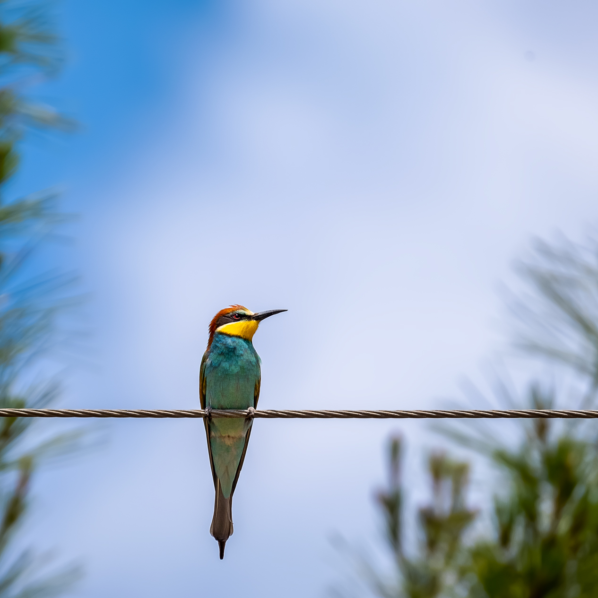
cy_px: 299
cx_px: 248
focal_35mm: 766
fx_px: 14971
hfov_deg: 2.3
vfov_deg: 2.3
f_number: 5.6
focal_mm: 400
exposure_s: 1/1250
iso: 200
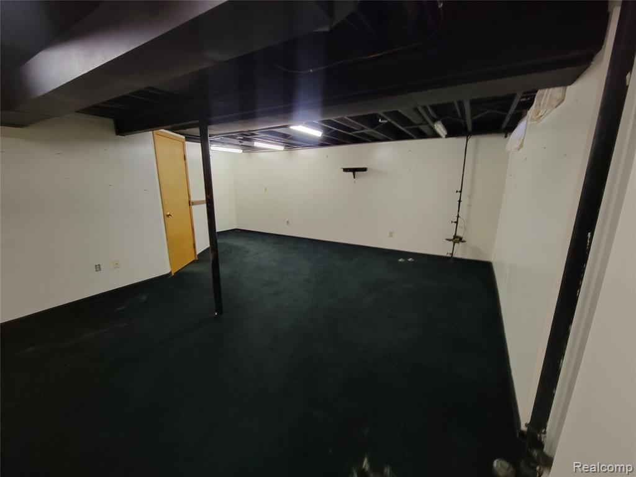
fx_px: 239
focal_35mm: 13
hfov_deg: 106.2
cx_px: 318
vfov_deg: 89.9
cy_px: 238
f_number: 2.2
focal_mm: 2.2
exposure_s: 1/30
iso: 640
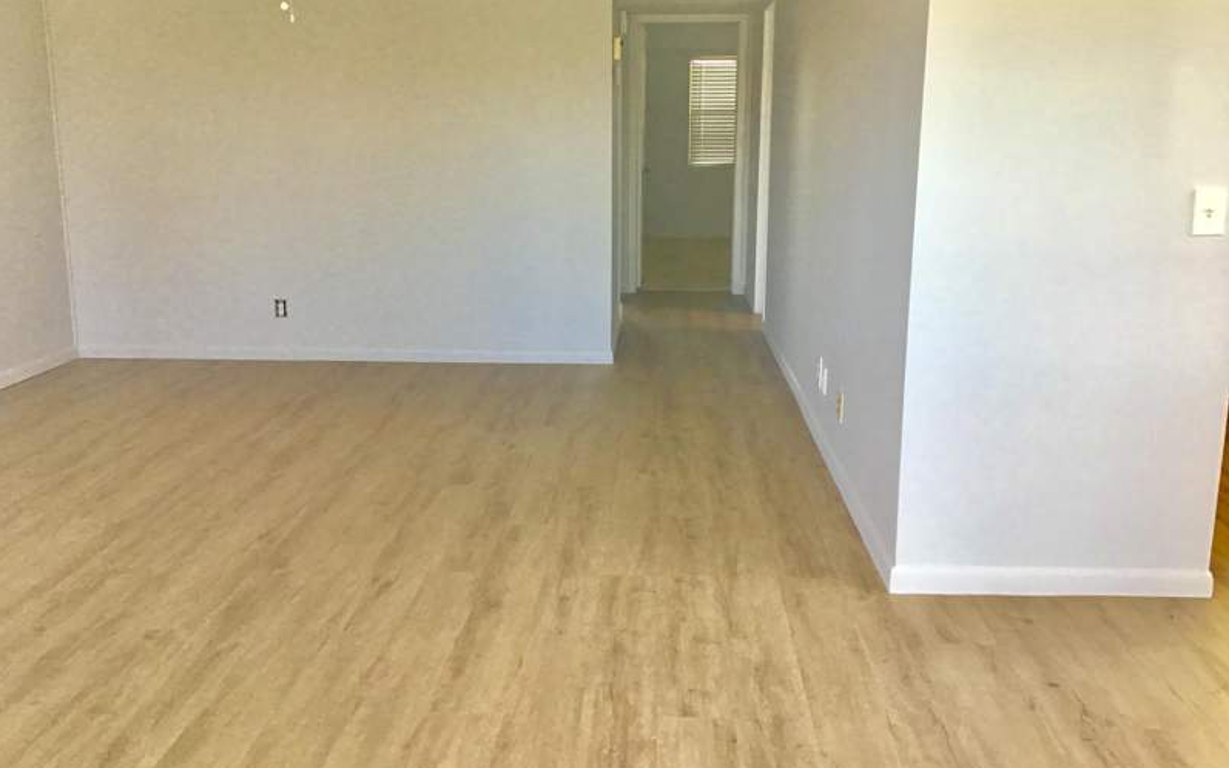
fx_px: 1105
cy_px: 338
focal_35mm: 33
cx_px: 614
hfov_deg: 58.1
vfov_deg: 38.3
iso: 25
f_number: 2.4
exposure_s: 1/40
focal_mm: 3.3
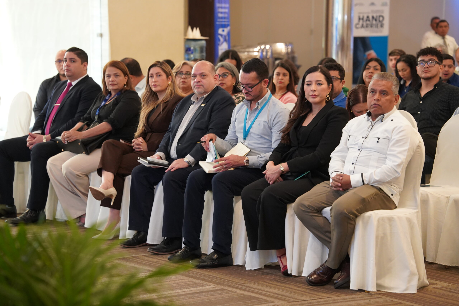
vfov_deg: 12.5
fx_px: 1402
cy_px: 153
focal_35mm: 110
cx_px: 230
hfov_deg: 18.6
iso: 5000
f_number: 4
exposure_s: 1/160
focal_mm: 110
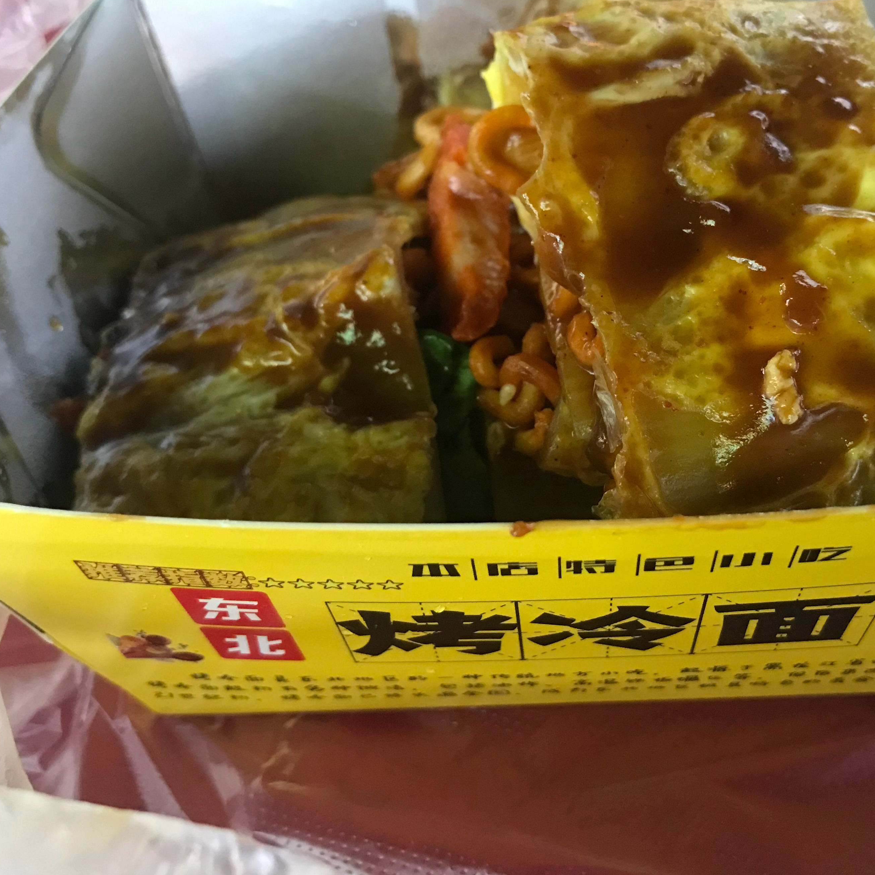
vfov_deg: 43.8
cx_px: 566
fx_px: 1087
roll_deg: -0.4
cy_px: 377
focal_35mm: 38
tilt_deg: -39.5
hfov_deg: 43.4
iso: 100
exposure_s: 1/13
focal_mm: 3.99
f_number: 1.8
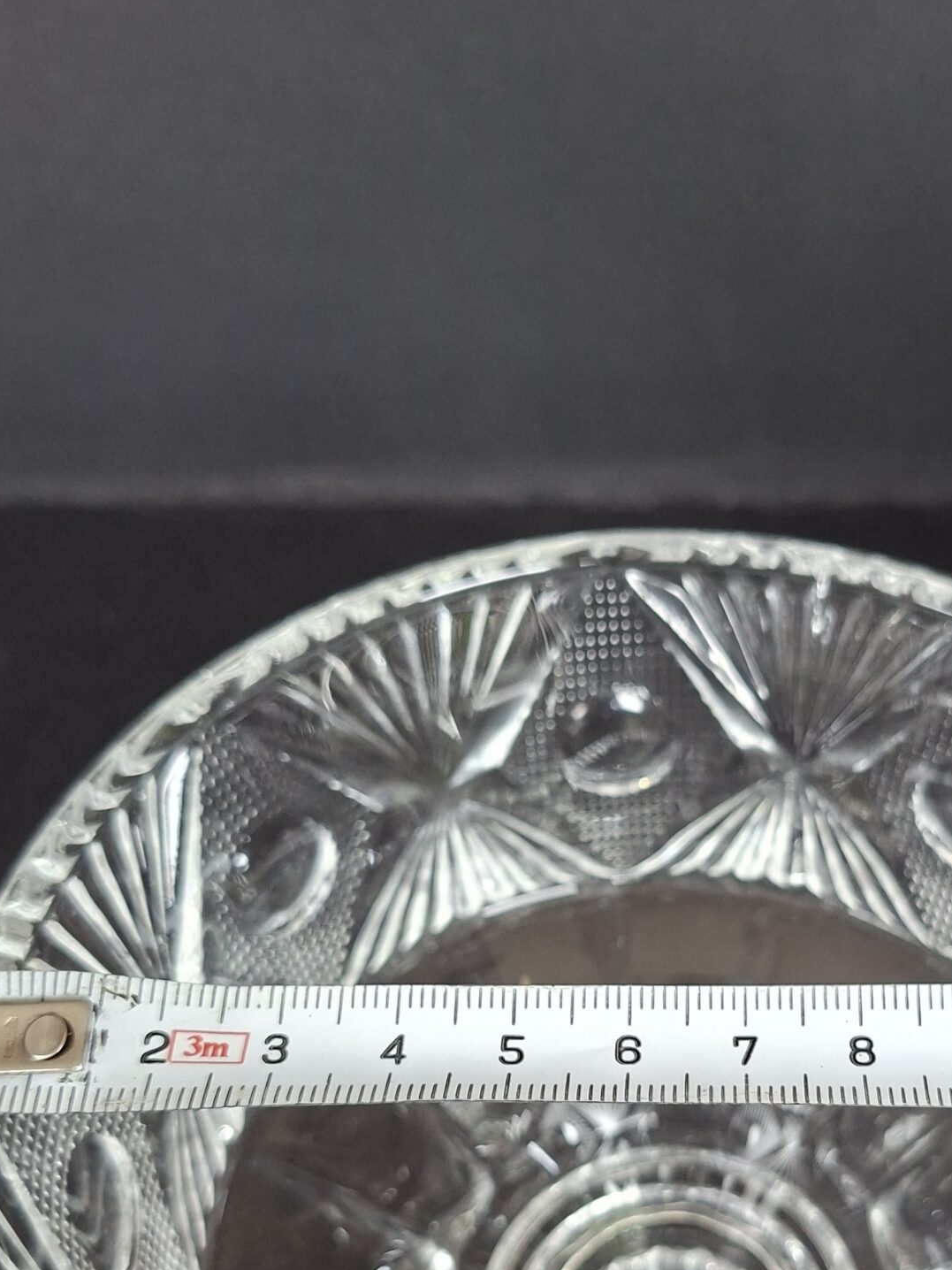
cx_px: 668
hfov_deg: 34.7
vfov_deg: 44.4
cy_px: 940
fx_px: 1503
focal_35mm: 41
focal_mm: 5.54
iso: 250
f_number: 1.8
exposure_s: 1/100
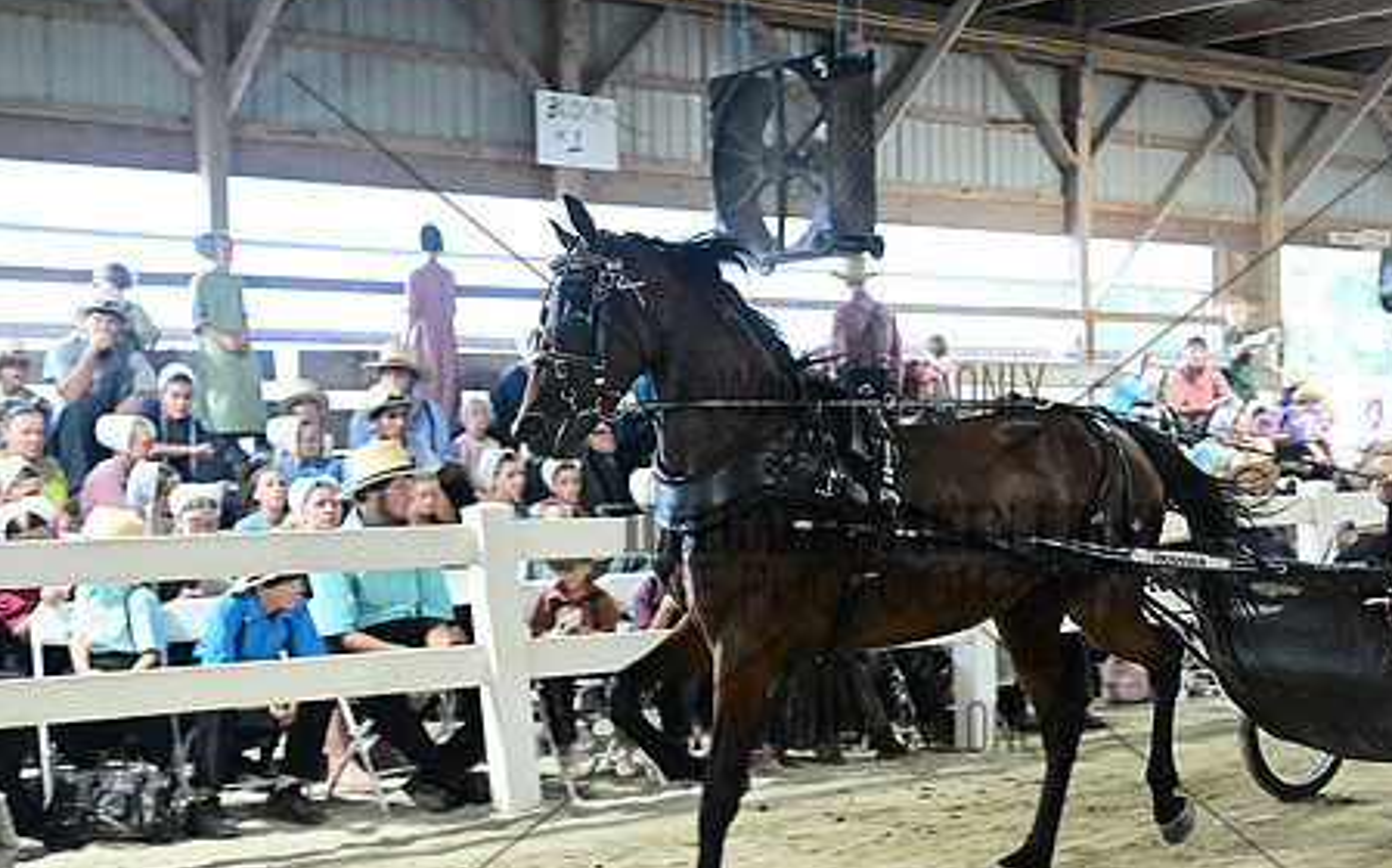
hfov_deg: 34.9
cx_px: 893
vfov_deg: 22.3
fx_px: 2199
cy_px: 553
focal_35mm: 58
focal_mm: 44
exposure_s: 1/283
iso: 12800
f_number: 4
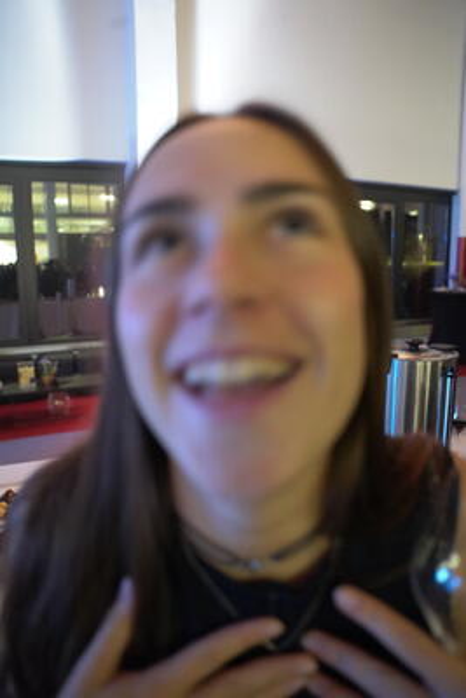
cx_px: 233
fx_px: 466
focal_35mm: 24
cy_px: 349
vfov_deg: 73.7
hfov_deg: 53.2
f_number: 2.8
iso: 8000
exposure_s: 1/30
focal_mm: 24
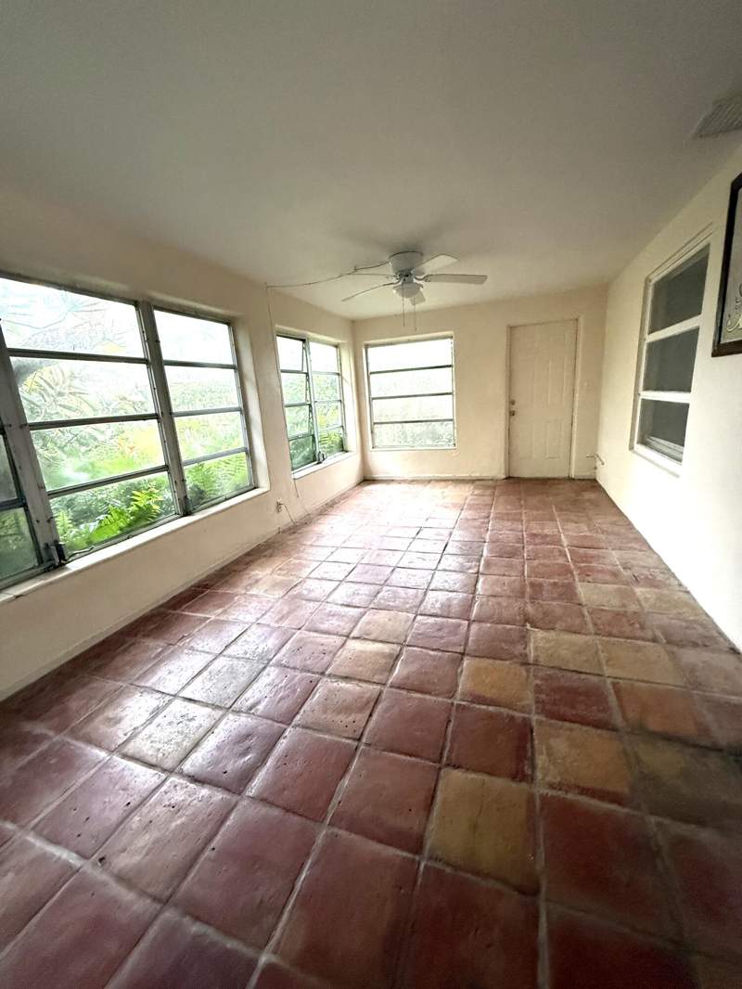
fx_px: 400
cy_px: 494
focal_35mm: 14
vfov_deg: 102.1
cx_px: 371
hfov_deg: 85.7
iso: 640
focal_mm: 2.22
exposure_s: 1/60
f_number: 2.2
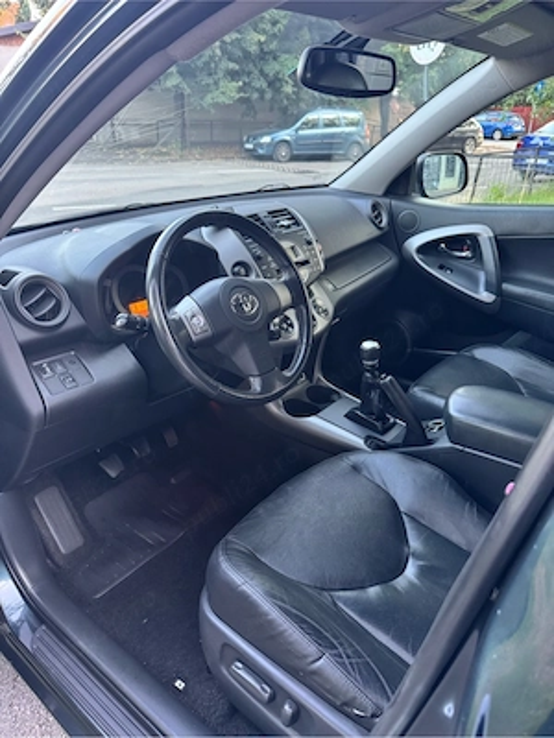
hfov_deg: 56.8
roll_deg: +0.0
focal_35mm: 24
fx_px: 512
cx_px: 277
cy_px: 369
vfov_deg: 71.6
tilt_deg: -26.8
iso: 500
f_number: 1.78
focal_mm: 6.76
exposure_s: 1/60
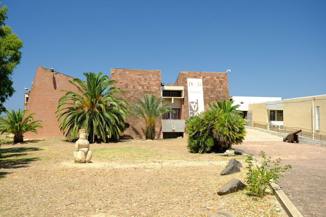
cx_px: 163
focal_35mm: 35
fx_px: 317
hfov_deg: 54.4
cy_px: 108
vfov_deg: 37.8
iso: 200
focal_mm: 23
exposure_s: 1/420
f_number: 4
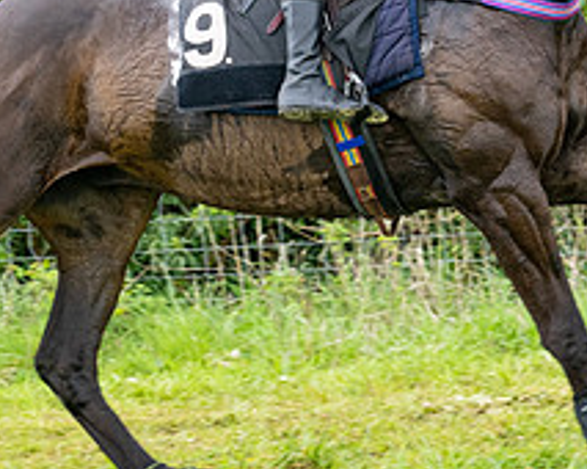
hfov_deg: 7.0
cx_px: 230
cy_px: 49
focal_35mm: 276
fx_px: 4791
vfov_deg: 5.6
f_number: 5
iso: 400
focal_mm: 70
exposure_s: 1/640
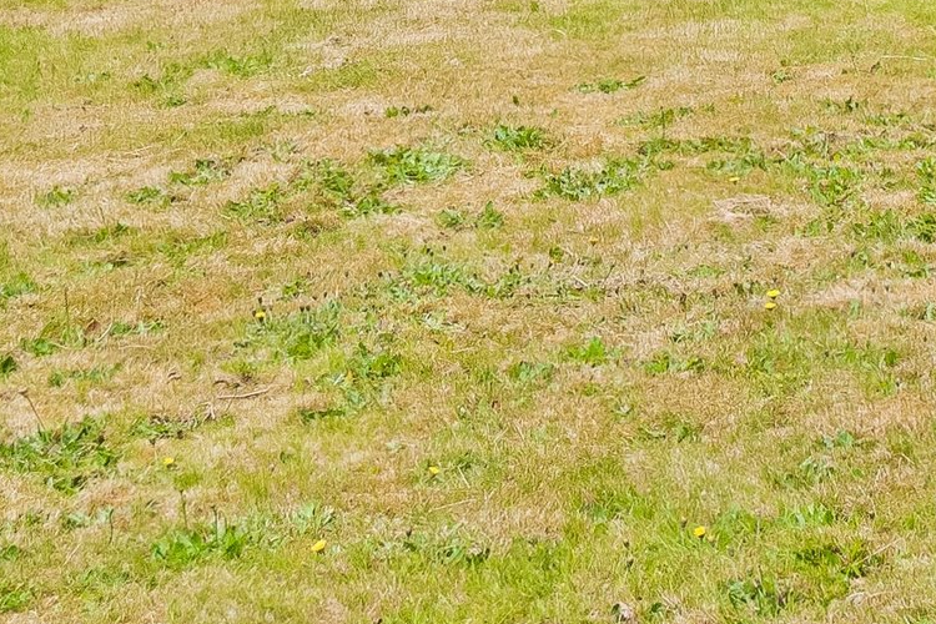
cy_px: -585
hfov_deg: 13.7
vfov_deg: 9.0
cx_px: 1260
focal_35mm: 144
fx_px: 3744
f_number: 10
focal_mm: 24
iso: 400
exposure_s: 1/250
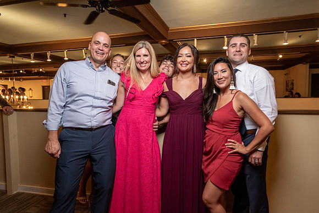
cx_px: 160
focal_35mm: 24
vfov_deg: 54.1
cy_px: 106
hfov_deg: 74.9
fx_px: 208
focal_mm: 23
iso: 2000
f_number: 5.6
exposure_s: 1/200
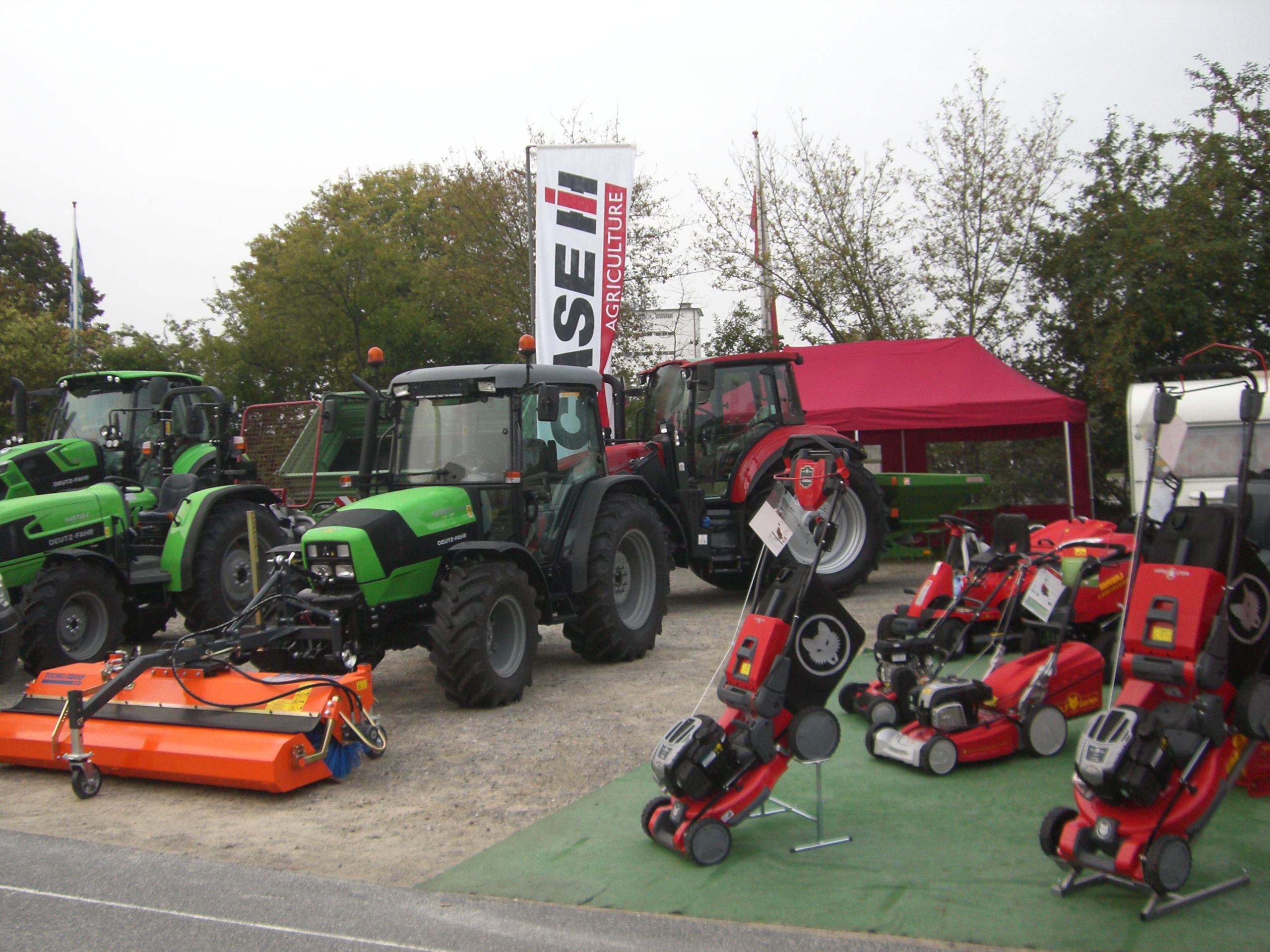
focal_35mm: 38
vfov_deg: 37.7
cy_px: 476
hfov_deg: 49.0
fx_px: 1394
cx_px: 635
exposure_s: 1/100
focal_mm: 6.2
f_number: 2.7
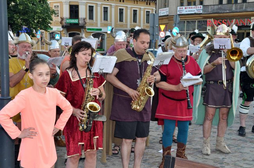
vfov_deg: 25.0
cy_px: 84
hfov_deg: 36.9
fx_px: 381
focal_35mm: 54
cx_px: 127
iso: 640
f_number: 16
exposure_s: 1/60
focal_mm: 36
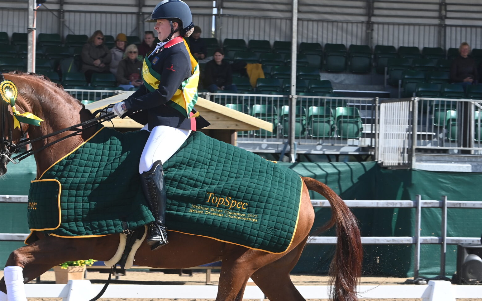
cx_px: 168
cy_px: 204
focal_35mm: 172
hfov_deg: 12.2
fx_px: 2259
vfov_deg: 7.6
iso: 640
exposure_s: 1/640
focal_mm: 102
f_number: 10
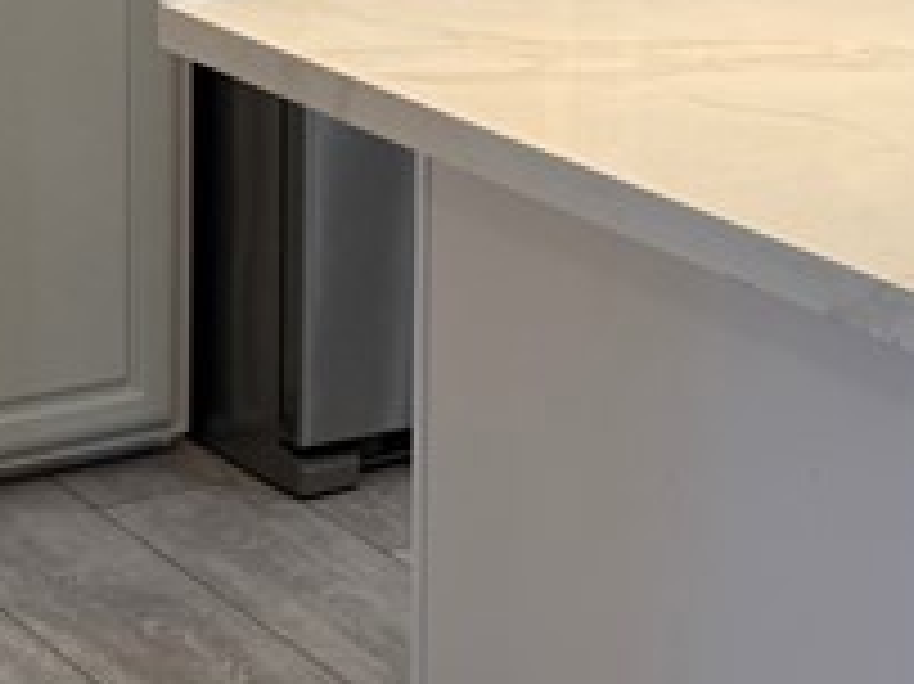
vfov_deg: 11.8
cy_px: -252
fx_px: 3193
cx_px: 1193
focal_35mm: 121
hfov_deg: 15.5
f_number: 1.78
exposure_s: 1/225
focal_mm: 6.76
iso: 160
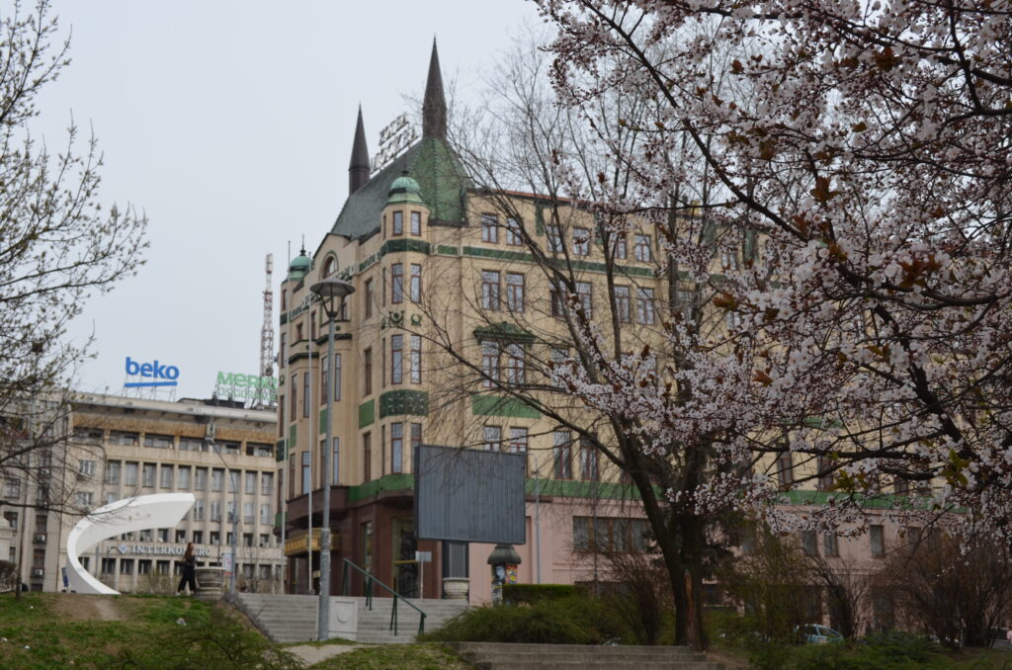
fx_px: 1346
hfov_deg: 41.2
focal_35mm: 48
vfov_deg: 27.9
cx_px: 506
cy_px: 335
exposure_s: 1/250
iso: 160
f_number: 8
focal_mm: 32
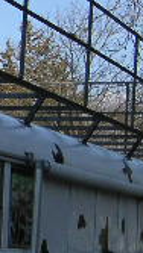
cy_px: 192
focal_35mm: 159
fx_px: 1071
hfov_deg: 7.5
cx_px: -85
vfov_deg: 13.5
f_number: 2.8
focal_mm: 6
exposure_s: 1/750
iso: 50
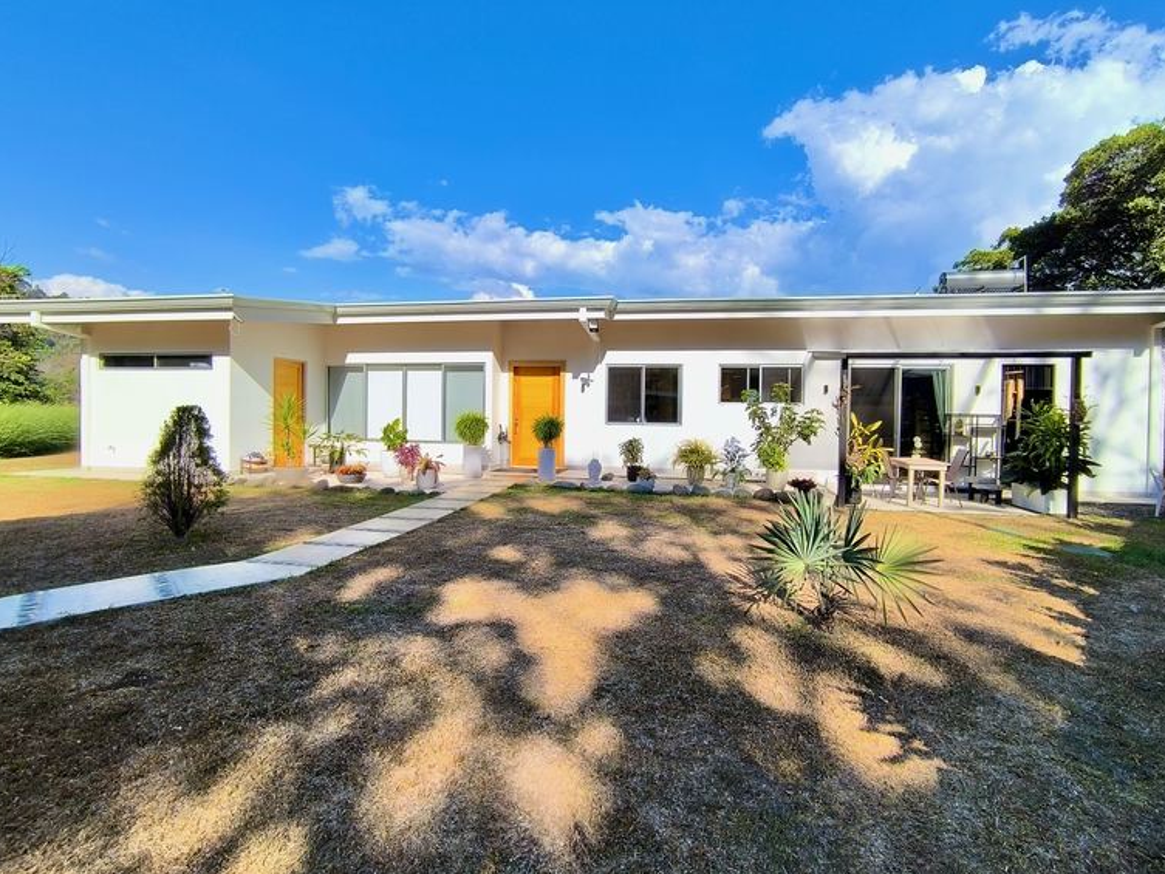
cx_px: 605
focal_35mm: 17
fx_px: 572
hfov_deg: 91.0
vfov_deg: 74.7
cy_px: 427
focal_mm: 1.65
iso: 50
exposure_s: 1/1055
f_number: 2.2
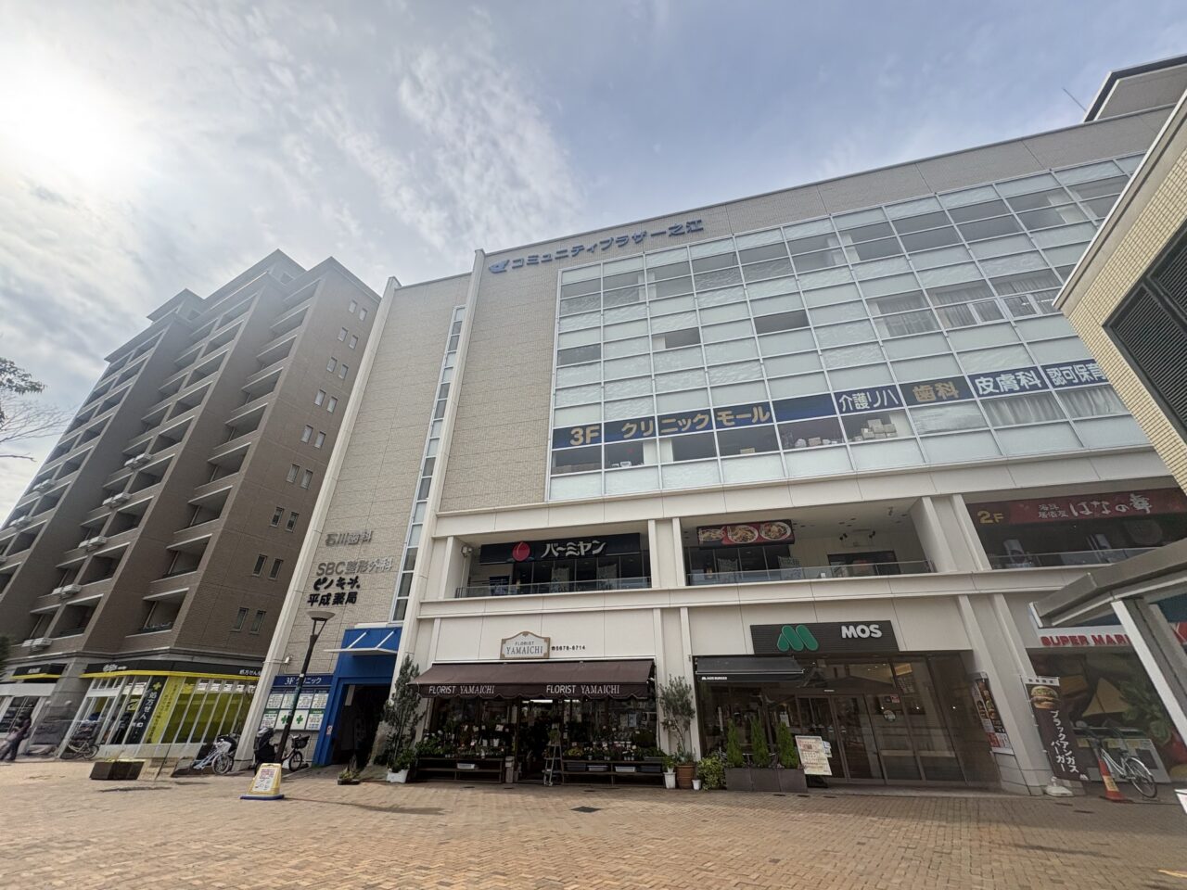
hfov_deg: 102.1
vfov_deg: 85.7
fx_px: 480
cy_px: 445
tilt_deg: +30.1
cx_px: 594
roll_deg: -3.5
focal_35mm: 14
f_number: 2.2
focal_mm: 2.22
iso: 50
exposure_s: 1/1256
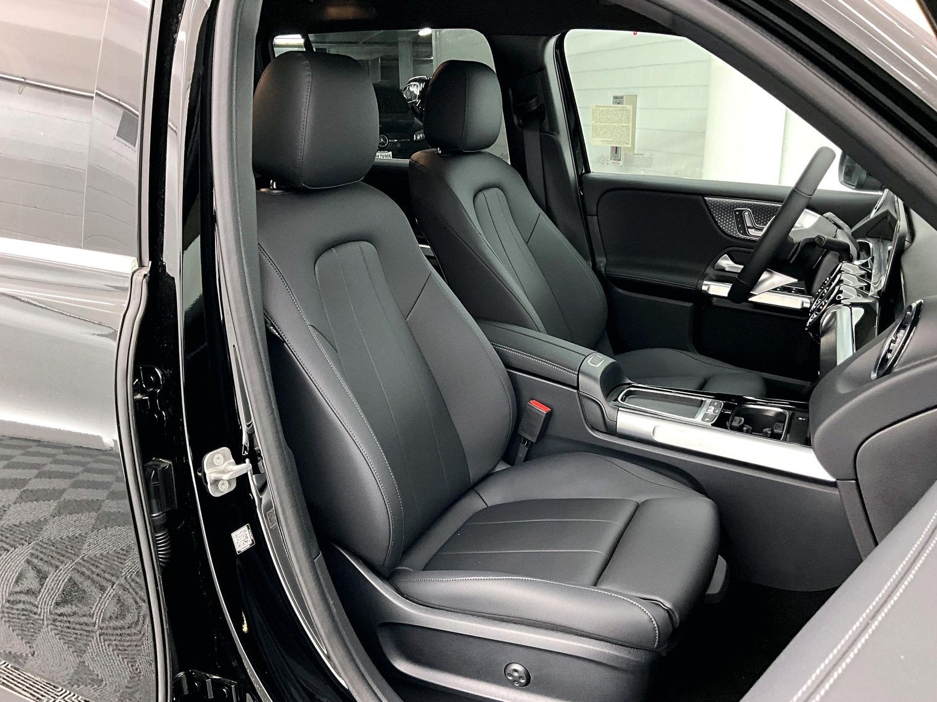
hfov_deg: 60.0
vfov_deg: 46.8
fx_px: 812
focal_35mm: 30
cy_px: 357
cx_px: 478
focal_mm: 3
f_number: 1.8
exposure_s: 1/30
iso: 320
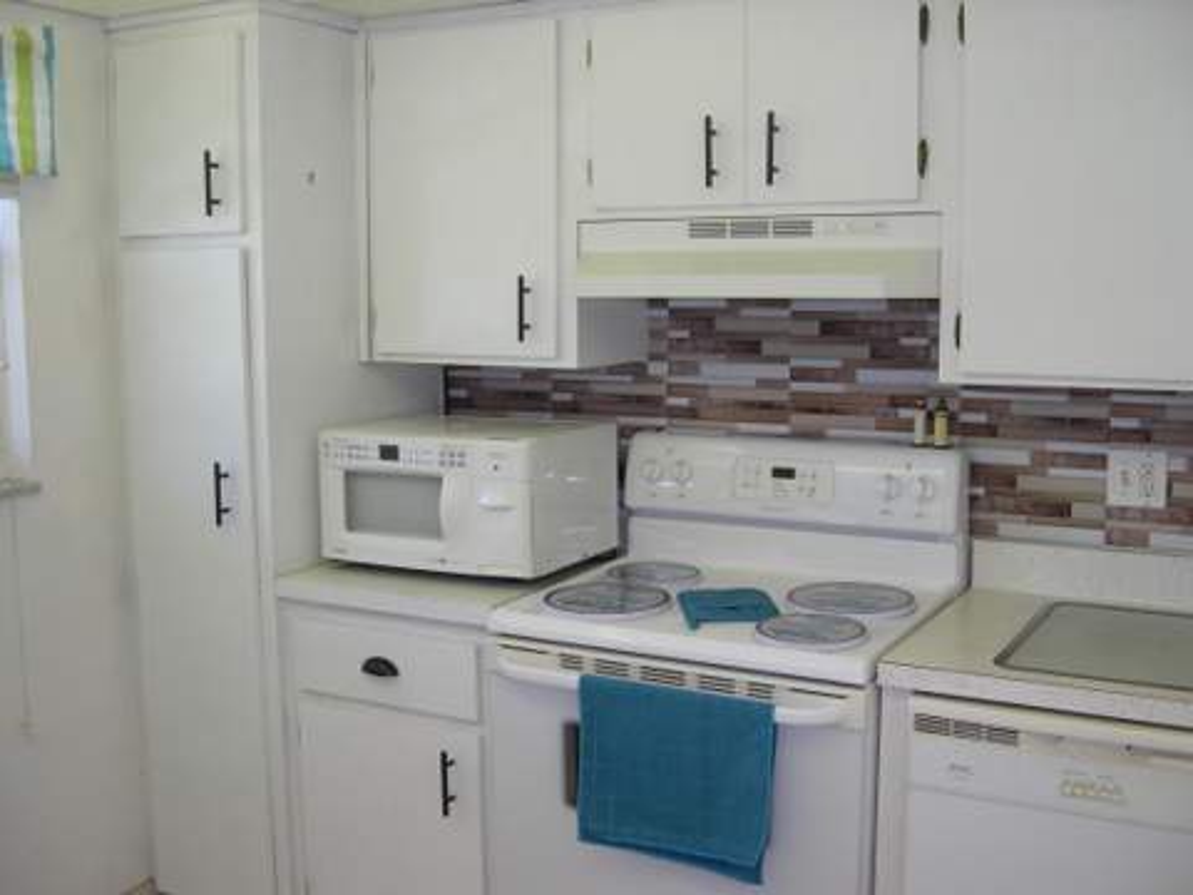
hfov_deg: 49.0
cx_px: 596
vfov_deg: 37.7
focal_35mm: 38
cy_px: 448
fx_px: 1310
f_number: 2.8
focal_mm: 8
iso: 100
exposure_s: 1/68.7
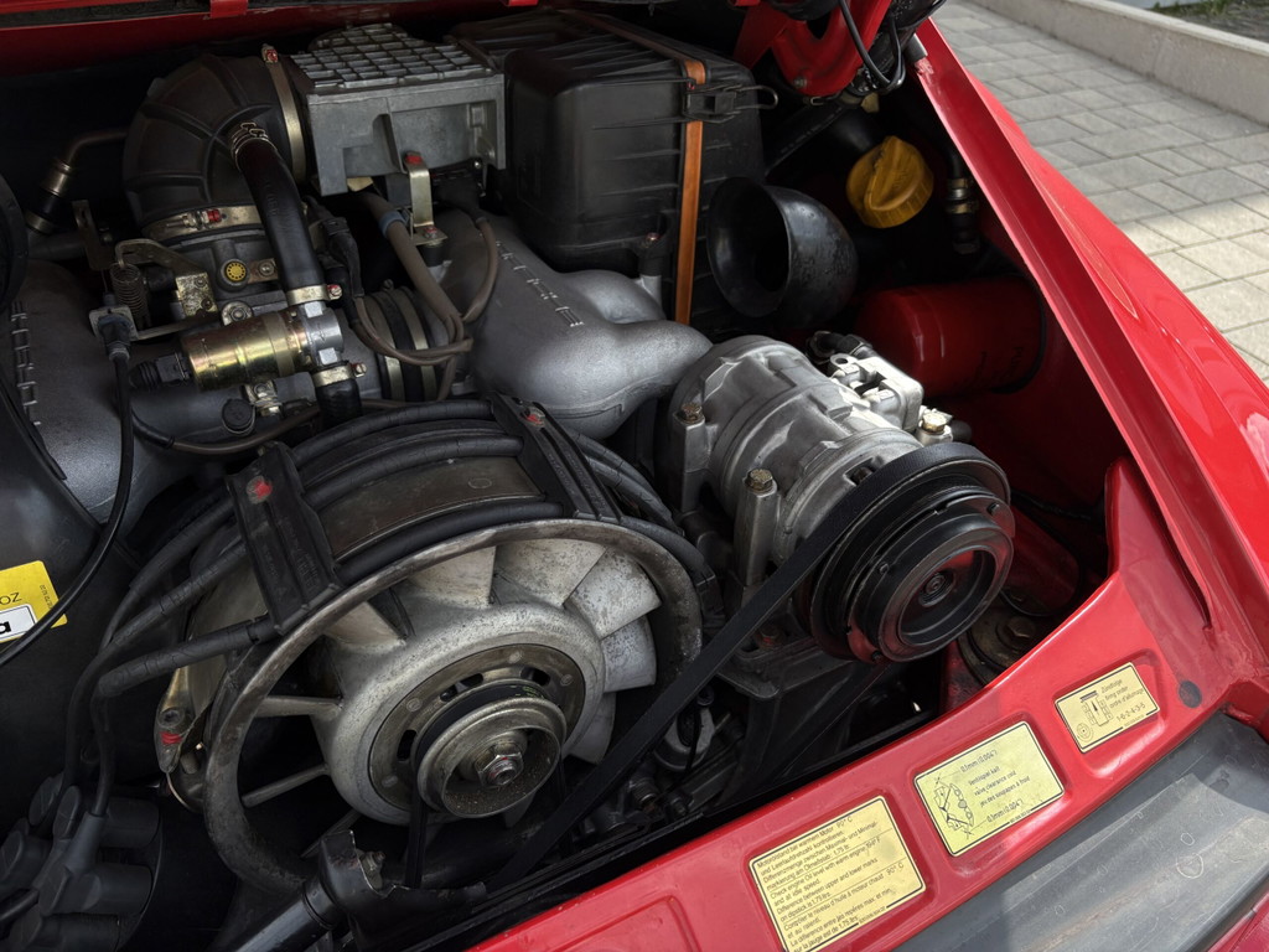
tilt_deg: -37.1
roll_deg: -2.4
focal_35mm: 26
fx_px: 953
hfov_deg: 67.3
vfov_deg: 53.1
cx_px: 634
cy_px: 476
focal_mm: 5.96
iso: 50
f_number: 1.6
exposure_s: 1/1135
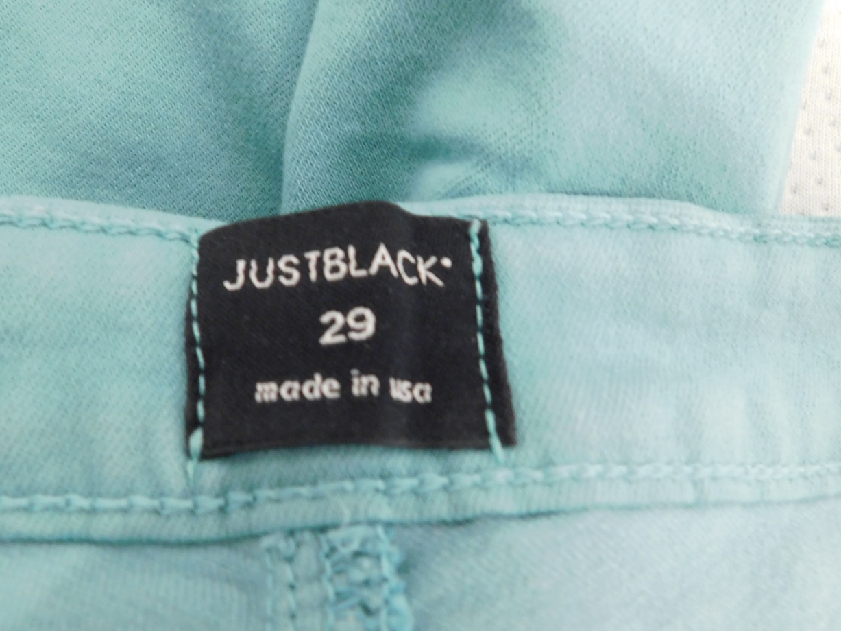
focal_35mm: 27
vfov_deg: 51.3
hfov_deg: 65.2
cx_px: 380
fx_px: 656
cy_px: 349
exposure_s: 1/25
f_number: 3
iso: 400
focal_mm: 4
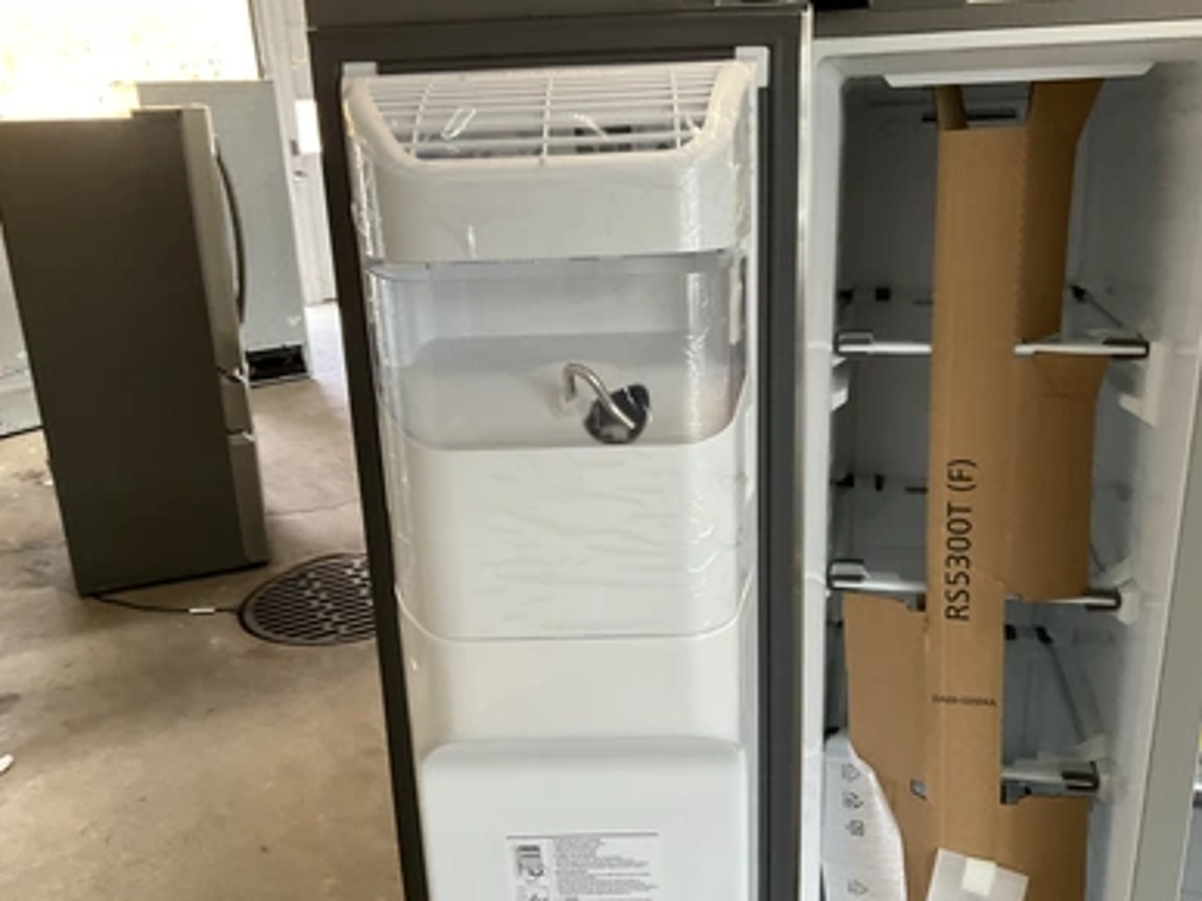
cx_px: 615
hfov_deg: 60.0
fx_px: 1041
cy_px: 460
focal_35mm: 30
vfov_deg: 46.8
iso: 125
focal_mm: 3
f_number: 1.8
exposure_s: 1/60
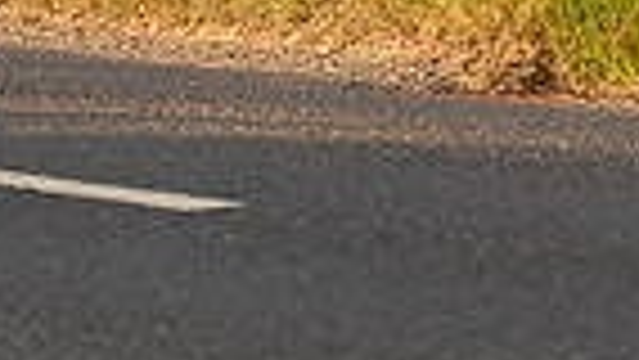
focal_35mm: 524
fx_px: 8882
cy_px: -188
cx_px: -505
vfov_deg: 2.3
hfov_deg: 4.1
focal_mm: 70
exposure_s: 1/1000
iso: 400
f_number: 4
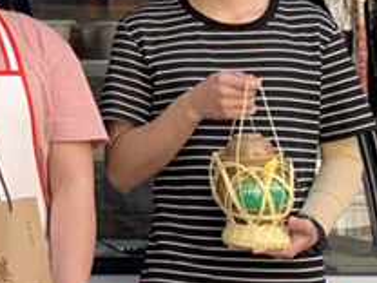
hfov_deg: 15.0
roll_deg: +0.7
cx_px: -237
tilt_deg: +11.7
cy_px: -178
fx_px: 1296
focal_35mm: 119
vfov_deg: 11.8
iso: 25
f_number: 1.8
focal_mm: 4.25
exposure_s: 1/147
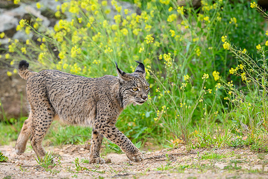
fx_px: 3796
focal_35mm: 510
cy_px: 94
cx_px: 101
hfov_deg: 4.0
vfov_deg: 2.7
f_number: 4
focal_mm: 400
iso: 1000
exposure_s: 1/1250
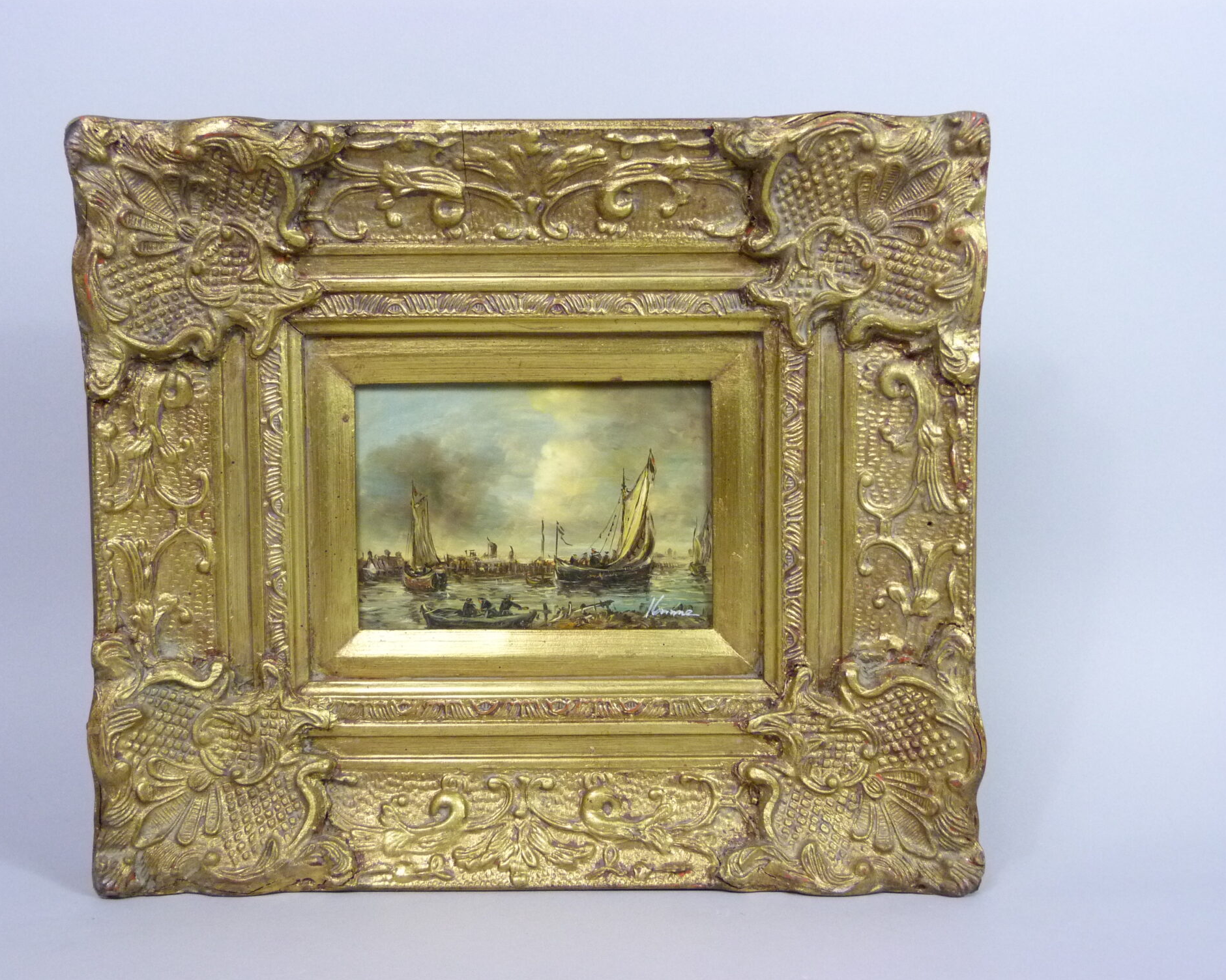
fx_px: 1234
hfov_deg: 52.8
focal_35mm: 34
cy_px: 492
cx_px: 592
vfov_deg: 43.4
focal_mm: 5.8
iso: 400
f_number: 3
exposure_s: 1/40
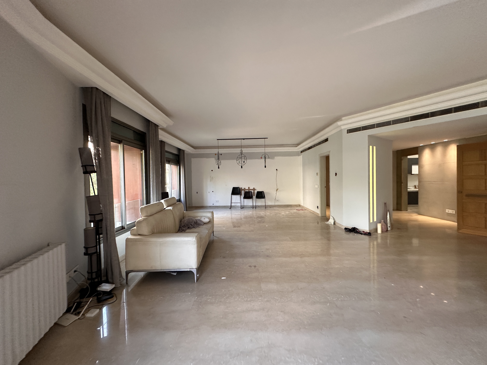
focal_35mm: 14
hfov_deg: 102.1
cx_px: 244
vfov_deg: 85.7
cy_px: 182
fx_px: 197
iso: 250
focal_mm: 2.22
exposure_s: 1/99
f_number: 2.2
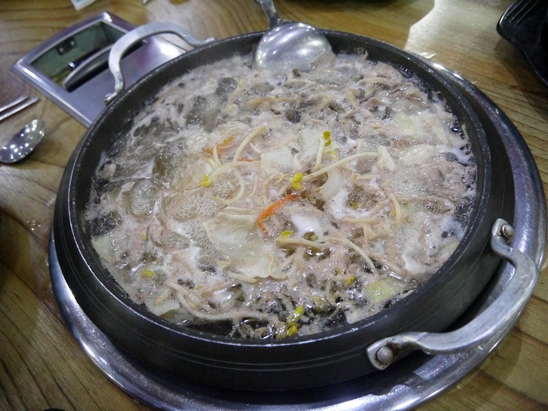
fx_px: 443
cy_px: 206
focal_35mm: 28
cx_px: 274
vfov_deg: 49.7
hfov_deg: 63.4
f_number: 3.5
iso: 1600
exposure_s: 1/60
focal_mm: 14
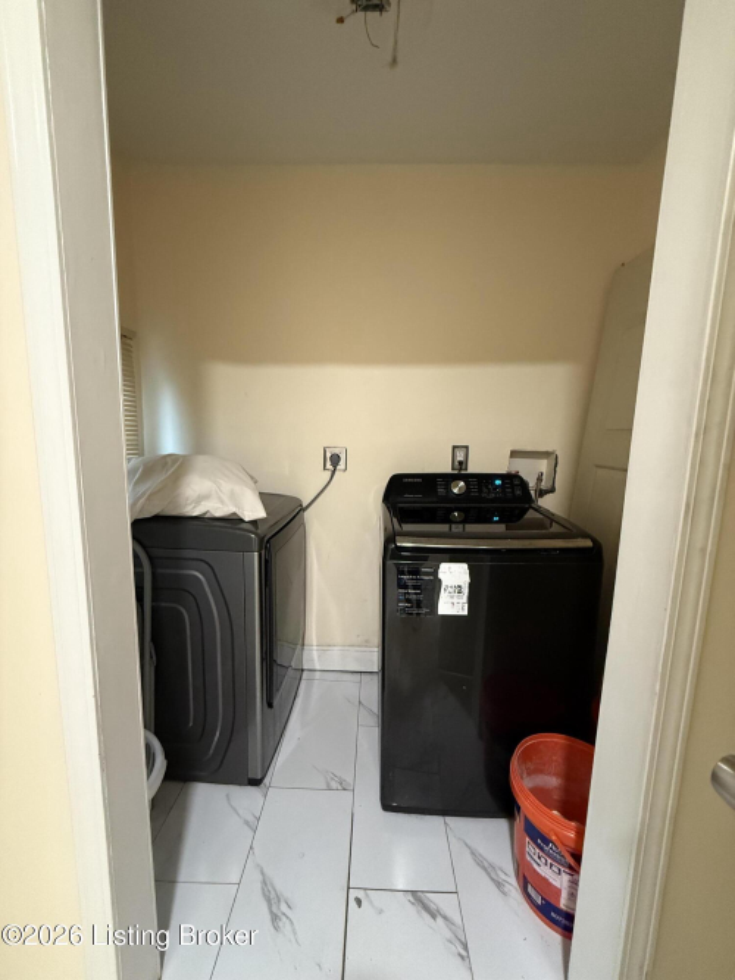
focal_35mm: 14
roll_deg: -1.8
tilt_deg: -8.3
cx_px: 368
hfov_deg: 85.7
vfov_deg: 102.1
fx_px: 396
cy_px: 490
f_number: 2.2
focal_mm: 2.22
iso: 800
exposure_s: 1/60
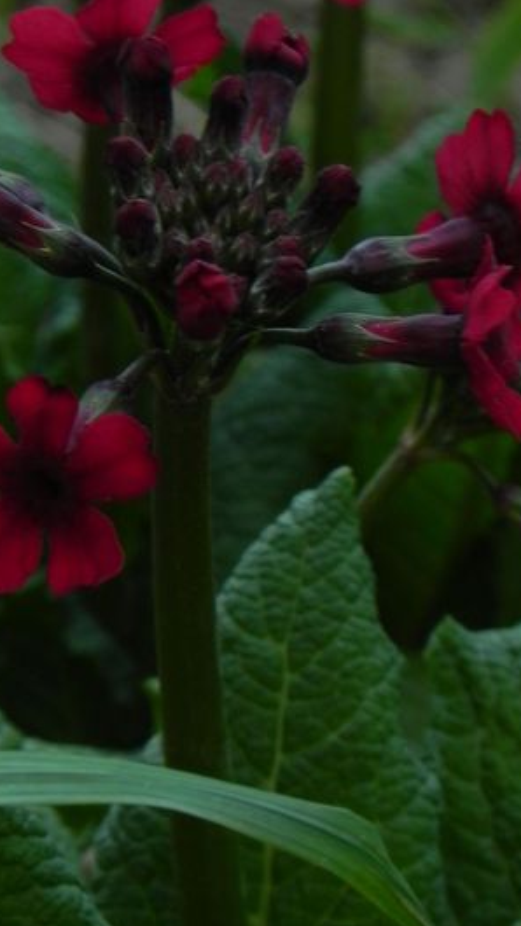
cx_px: 205
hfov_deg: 3.0
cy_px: 444
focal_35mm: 406
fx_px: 9974
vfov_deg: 5.3
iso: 160
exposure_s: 1/15
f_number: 5
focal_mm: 44
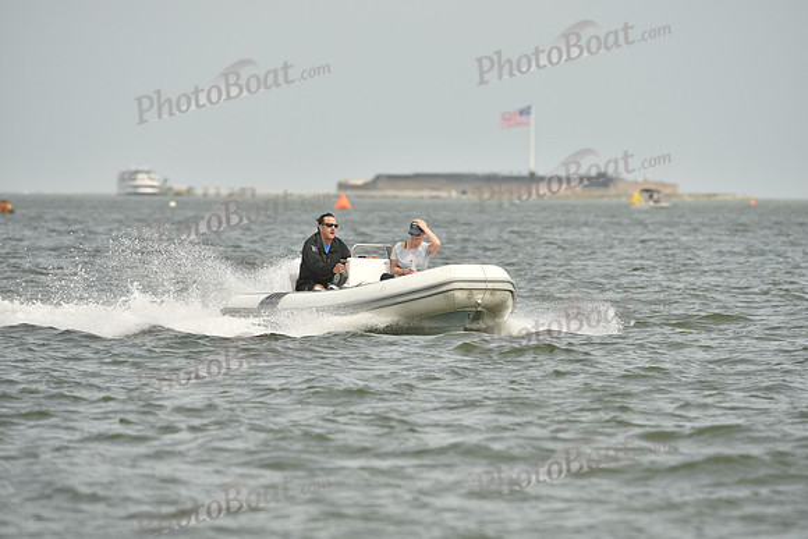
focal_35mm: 300
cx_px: 404
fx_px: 6735
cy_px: 270
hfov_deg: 6.9
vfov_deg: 4.6
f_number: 7.1
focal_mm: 300
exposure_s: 1/1250
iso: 320
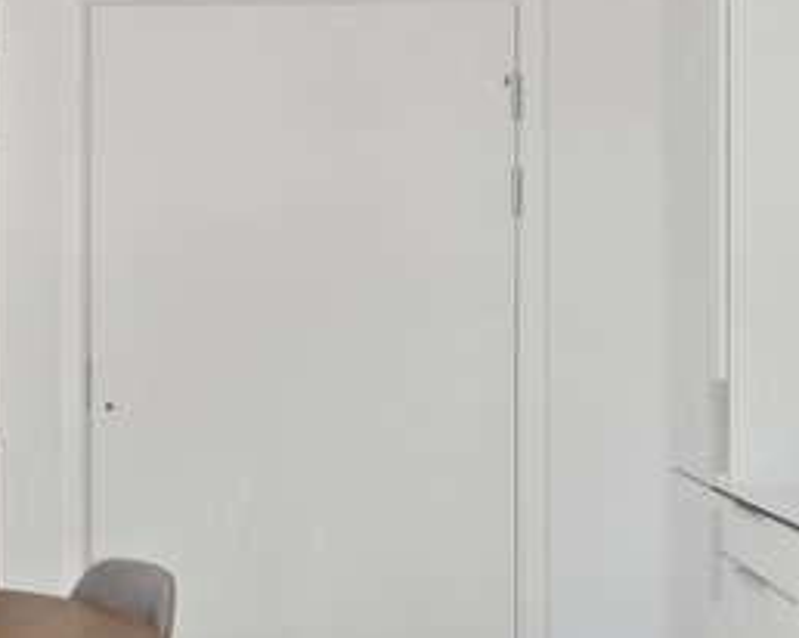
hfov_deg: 33.0
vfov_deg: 26.3
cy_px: 477
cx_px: 429
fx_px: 1346
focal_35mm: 57
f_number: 8
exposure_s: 1/100
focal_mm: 14.5
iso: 200
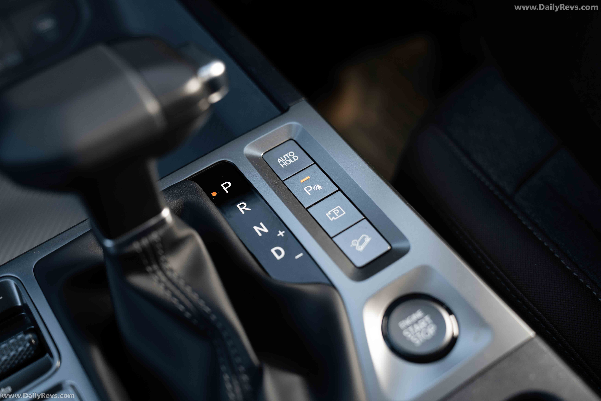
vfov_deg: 29.2
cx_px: 300
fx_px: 768
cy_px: 200
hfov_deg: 42.7
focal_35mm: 46
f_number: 2.8
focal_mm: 46
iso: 500
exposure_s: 1/320
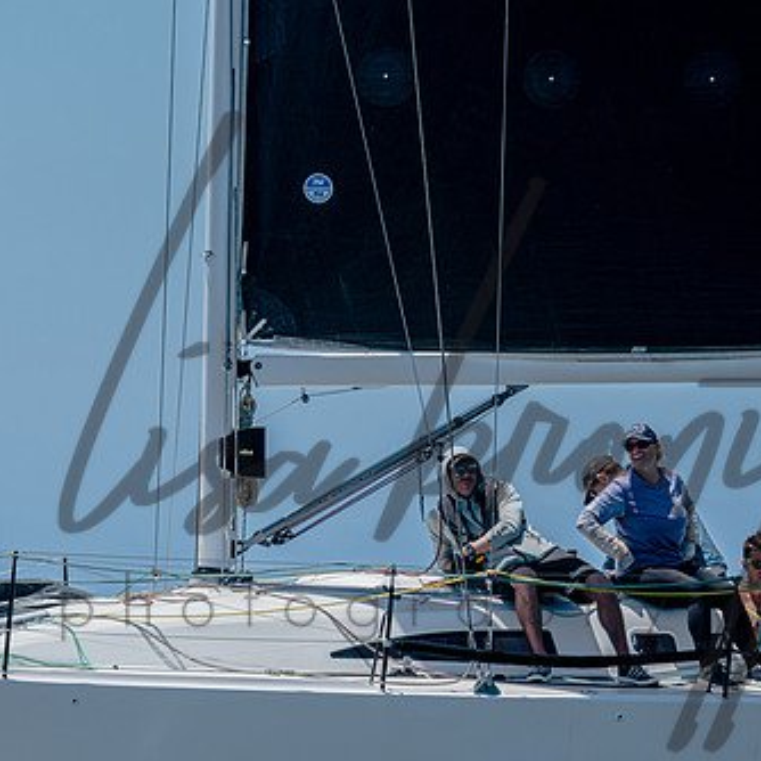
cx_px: 567
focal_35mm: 554
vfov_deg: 3.2
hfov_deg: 3.2
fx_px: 13779
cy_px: 436
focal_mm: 250
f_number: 5.6
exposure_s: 1/1600
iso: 200
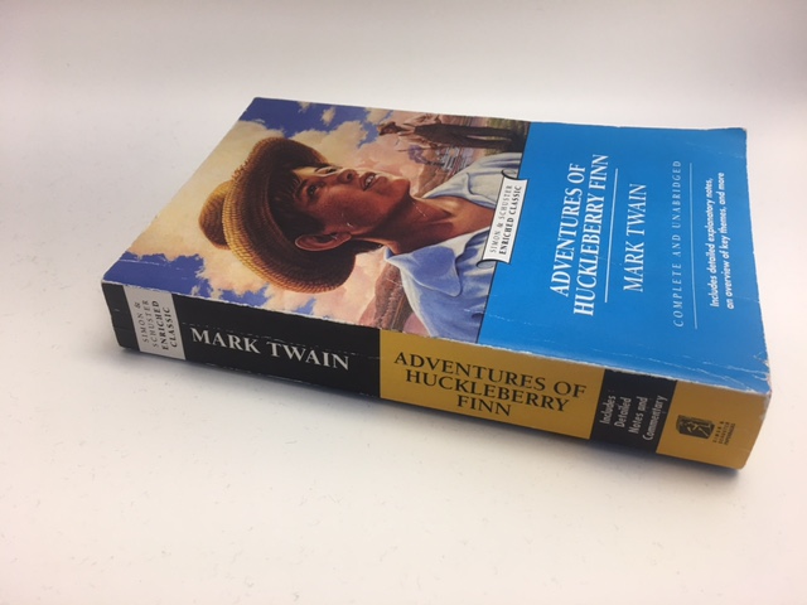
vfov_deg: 48.2
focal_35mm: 29
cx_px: 404
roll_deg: -1.7
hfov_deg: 61.7
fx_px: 676
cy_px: 302
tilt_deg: -36.0
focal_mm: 4.15
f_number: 2.2
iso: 40
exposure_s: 1/30
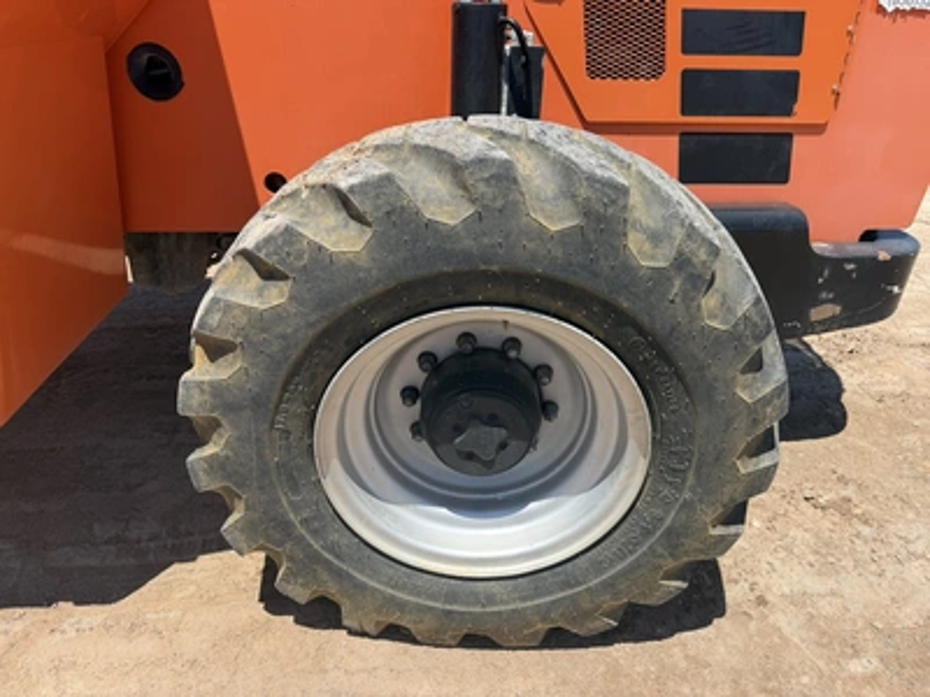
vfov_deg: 56.8
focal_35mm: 24
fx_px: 645
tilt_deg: -28.3
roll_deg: -1.6
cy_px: 348
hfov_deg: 71.6
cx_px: 465
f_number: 1.78
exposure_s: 1/4673
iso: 100
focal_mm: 6.76
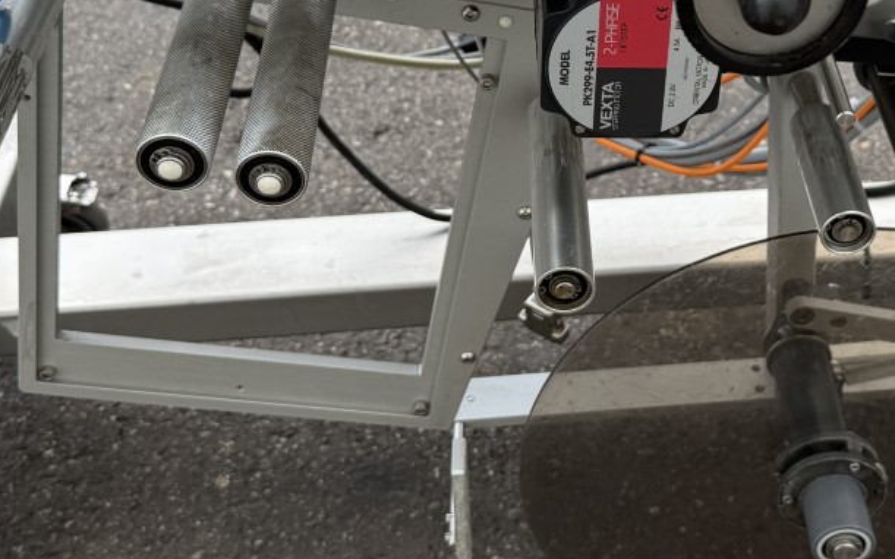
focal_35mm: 60
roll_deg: +1.3
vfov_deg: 21.4
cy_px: 124
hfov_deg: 33.6
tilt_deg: -34.1
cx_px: 614
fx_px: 1464
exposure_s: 1/1553
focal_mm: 6.76
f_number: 1.78
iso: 80
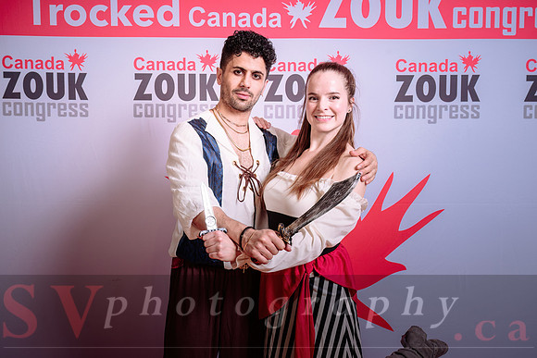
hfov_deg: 49.4
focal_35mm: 39
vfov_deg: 34.2
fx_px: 583
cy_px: 179
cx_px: 268
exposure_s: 1/160
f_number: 6.3
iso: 100
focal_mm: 38
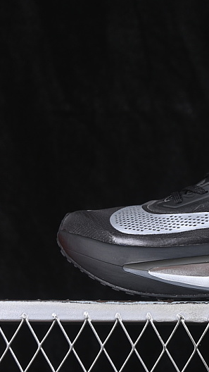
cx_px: 243
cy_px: 185
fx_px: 1172
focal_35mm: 119
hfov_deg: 10.0
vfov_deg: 18.0
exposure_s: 1/60
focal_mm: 50
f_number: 6.3
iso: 160
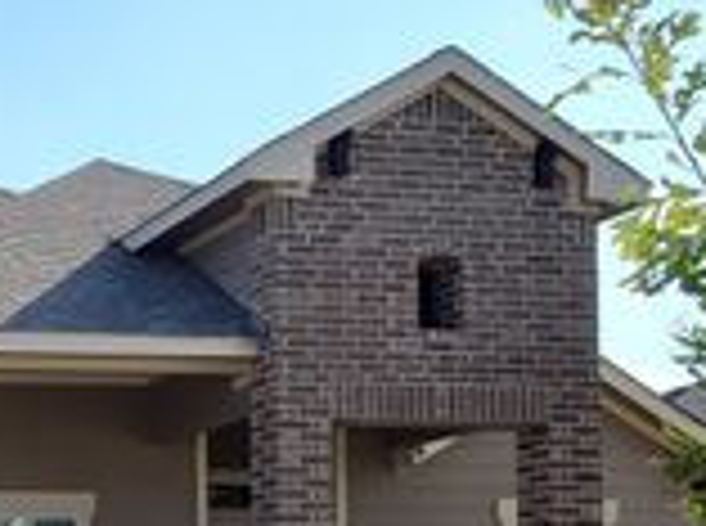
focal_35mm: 83
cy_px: 587
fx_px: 1689
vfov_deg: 17.1
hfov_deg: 21.4
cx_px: -202
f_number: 2.4
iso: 50
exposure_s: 1/1286
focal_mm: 4.3
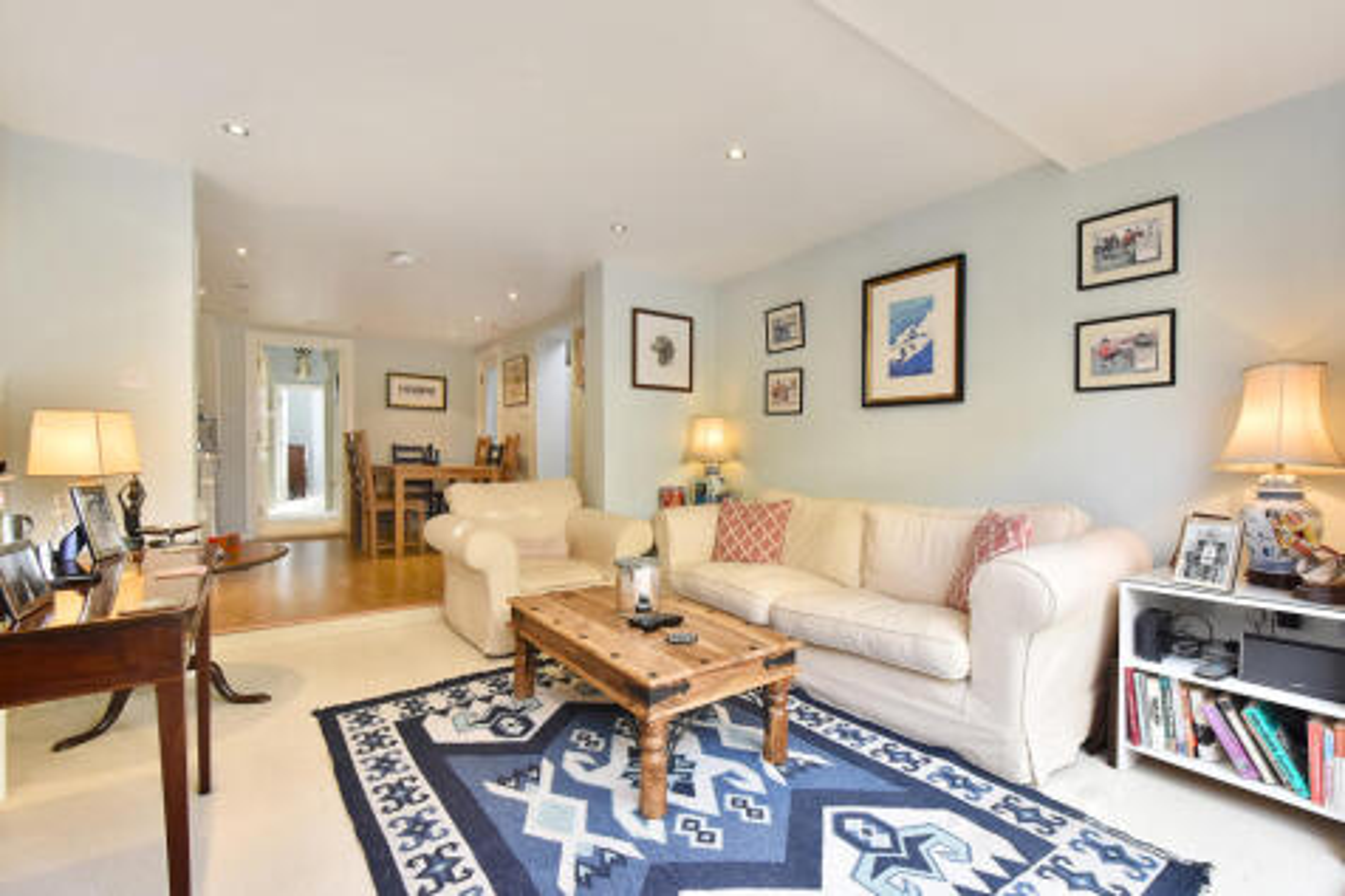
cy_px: 448
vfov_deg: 77.3
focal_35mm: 15
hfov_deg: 100.4
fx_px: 560
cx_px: 672
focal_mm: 10
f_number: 8
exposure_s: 1/20
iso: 200
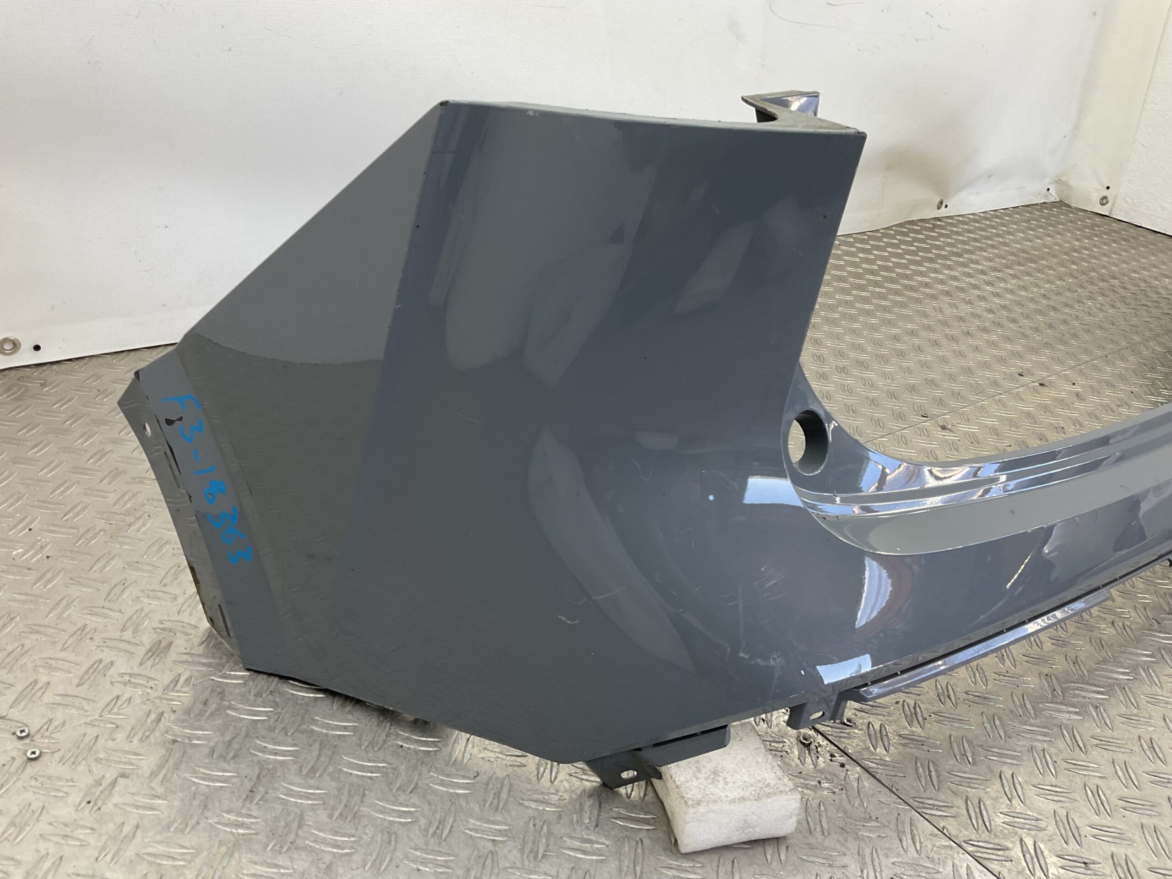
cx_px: 586
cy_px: 440
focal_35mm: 29
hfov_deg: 61.7
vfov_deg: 48.2
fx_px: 982
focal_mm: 3
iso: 25
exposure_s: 1/100
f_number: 1.8
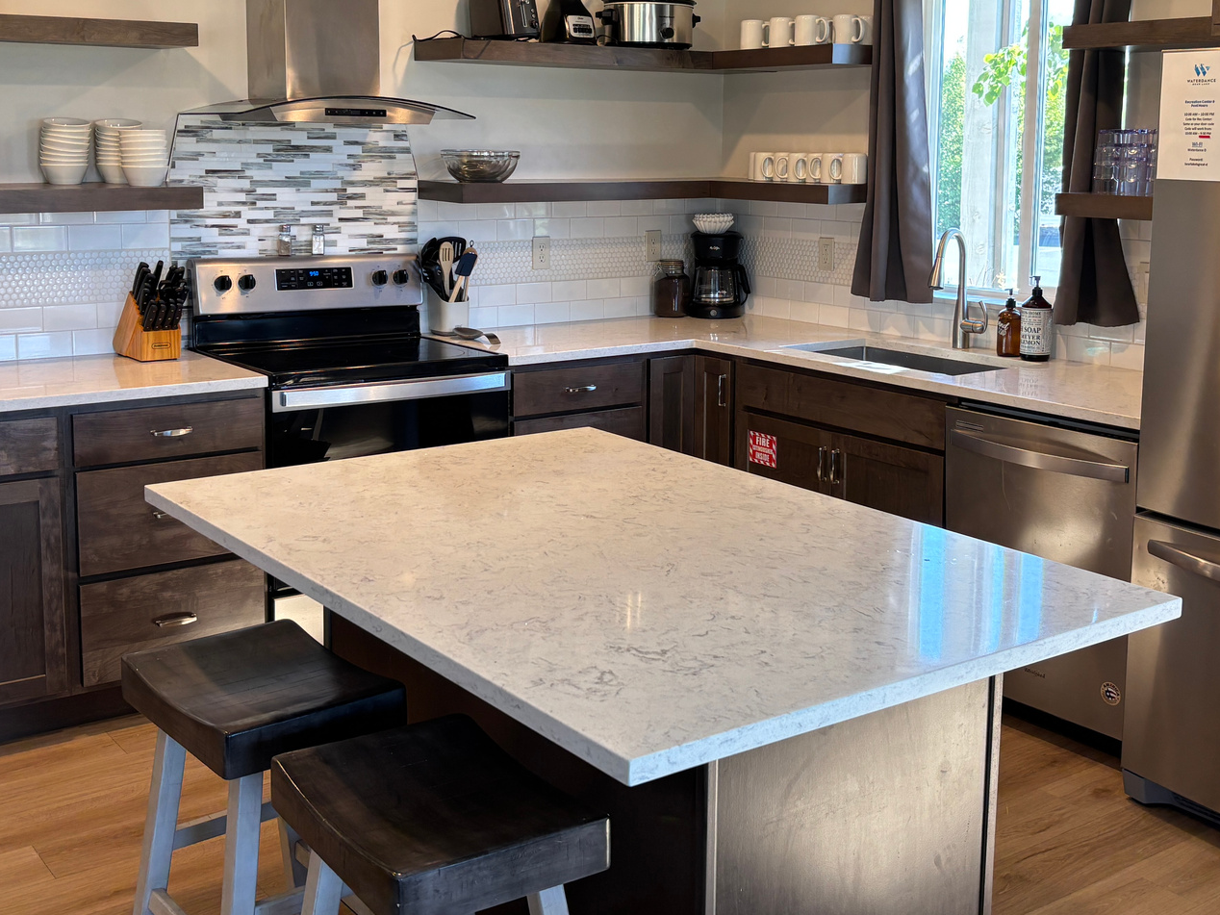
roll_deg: -0.1
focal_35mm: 42
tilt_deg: -7.6
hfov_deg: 44.8
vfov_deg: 34.1
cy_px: 331
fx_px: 1480
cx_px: 638
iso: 100
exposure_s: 1/120
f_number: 1.6
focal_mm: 5.96
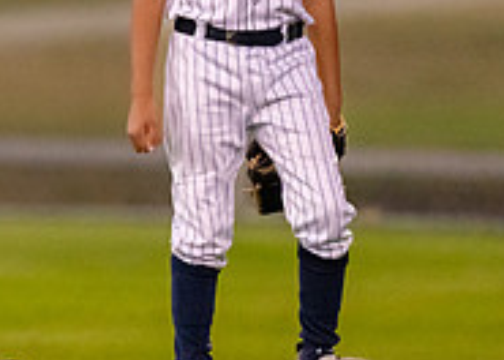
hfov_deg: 2.2
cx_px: -103
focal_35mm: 902
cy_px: 122
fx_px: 12907
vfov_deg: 1.6
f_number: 2.8
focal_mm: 200
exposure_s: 1/1000
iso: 4000
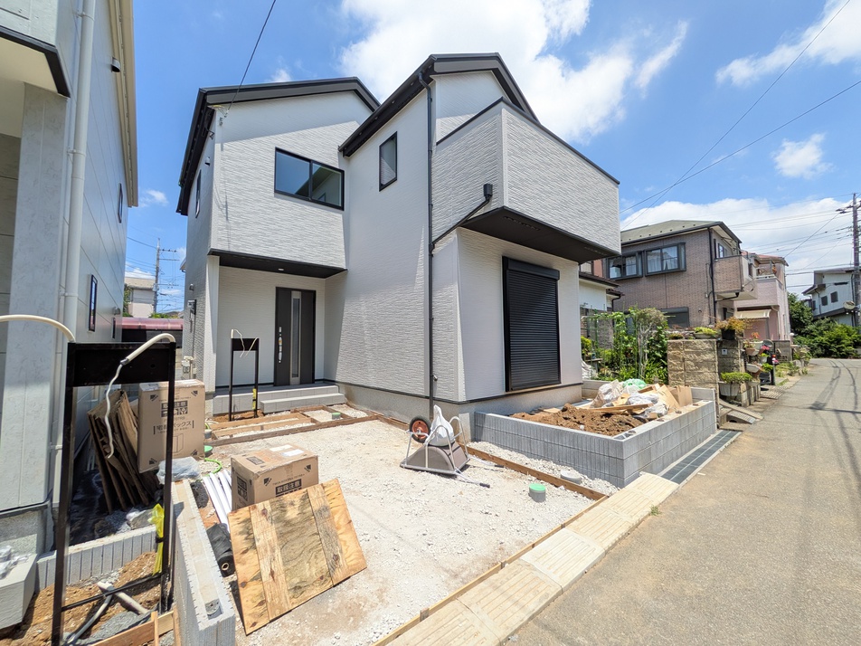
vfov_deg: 85.7
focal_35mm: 14
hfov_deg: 102.1
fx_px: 348
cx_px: 430
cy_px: 323
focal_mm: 1.83
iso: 103
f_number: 2.2
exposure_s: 1/2674
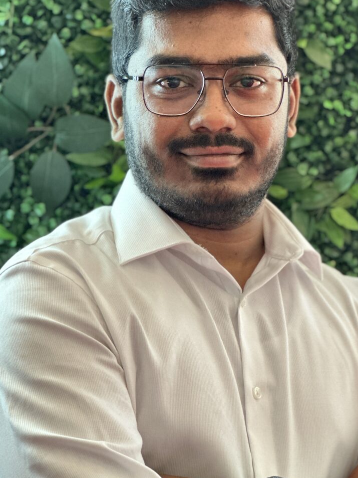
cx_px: 232
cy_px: 274
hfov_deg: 11.9
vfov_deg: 15.9
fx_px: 1711
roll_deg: -0.3
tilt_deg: -2.7
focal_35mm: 124
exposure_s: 1/30
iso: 320
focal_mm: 9
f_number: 2.8
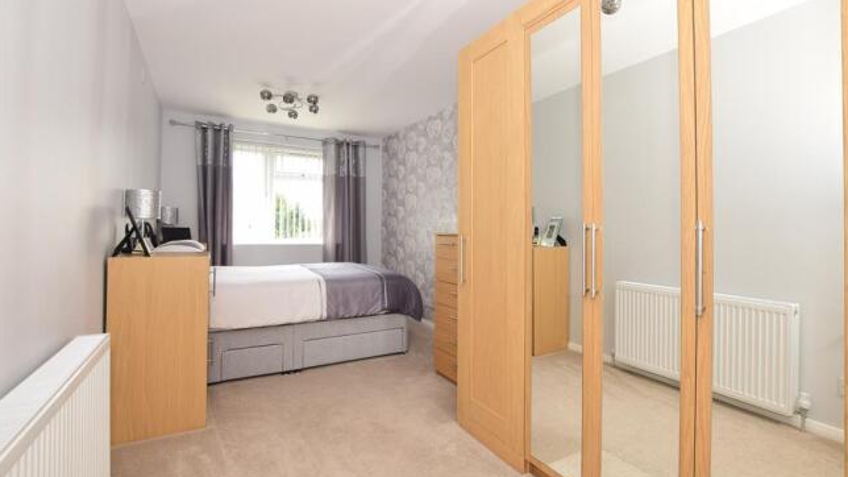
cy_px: 222
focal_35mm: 16
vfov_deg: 67.0
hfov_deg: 99.4
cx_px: 427
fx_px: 360
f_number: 8
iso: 400
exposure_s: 1/60
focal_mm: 10
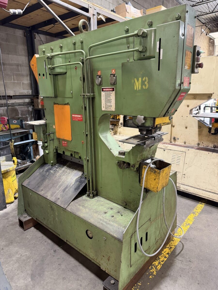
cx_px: 109
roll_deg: +1.0
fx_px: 202
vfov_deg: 71.6
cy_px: 145
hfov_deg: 56.8
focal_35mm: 24
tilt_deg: -14.6
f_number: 1.78
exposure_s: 1/60
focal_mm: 6.76
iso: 400
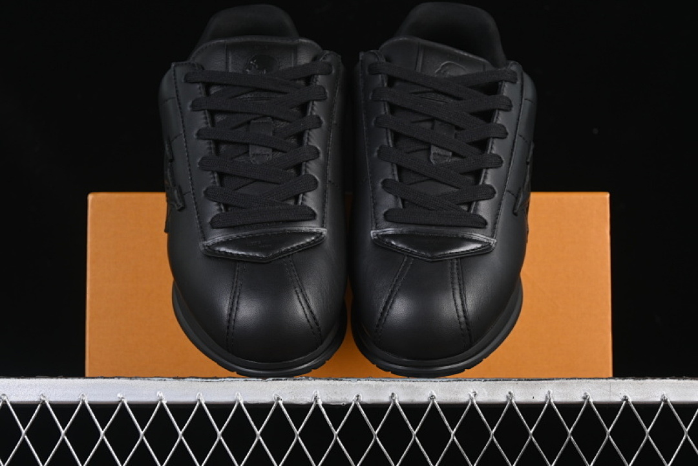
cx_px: 349
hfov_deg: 27.0
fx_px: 1454
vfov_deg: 18.2
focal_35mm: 75
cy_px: 233
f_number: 6.3
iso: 160
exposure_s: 1/50
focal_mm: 50
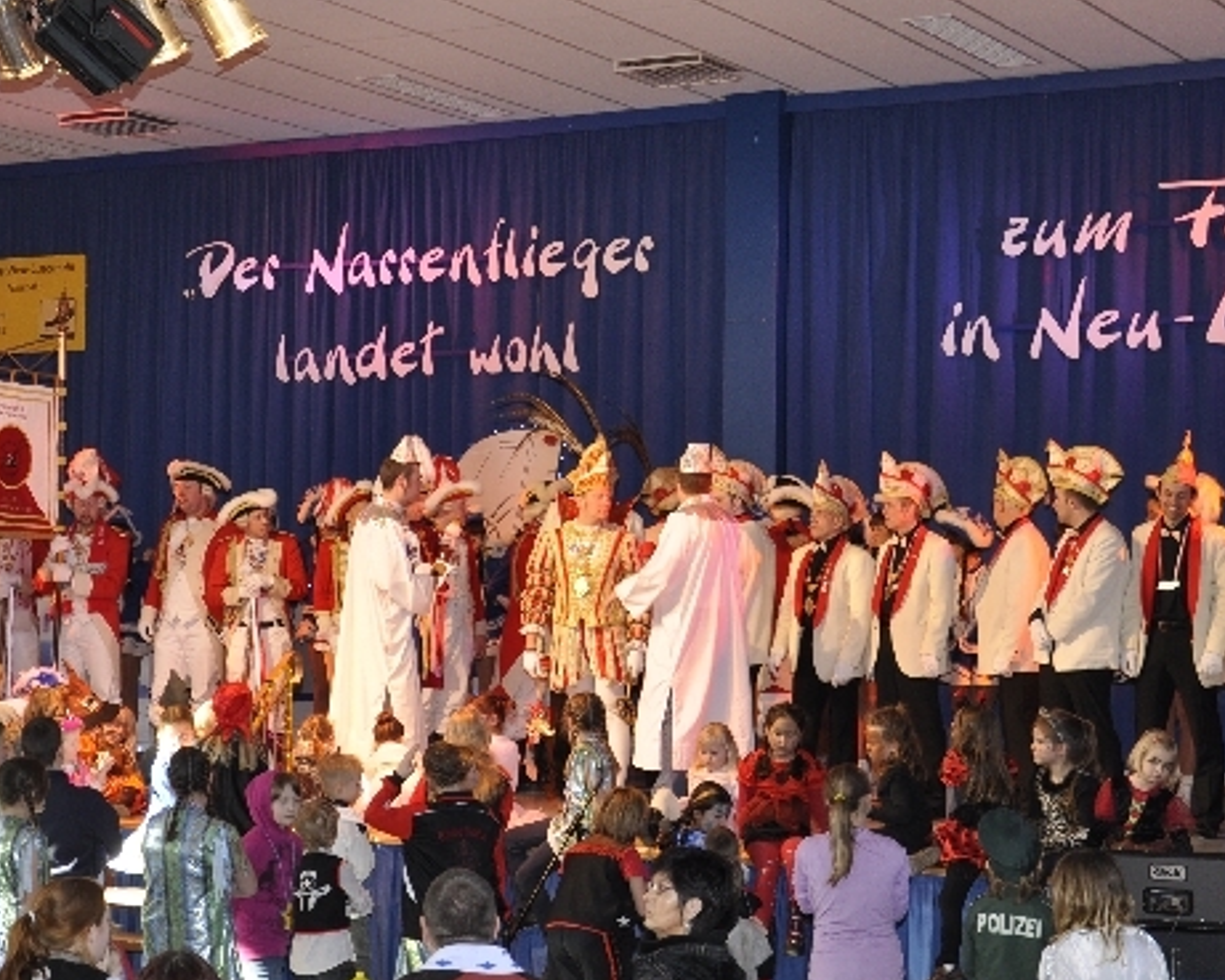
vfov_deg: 19.7
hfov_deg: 24.4
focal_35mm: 78
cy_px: 471
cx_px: 569
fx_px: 2829
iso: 400
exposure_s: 1/60
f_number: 5
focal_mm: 32
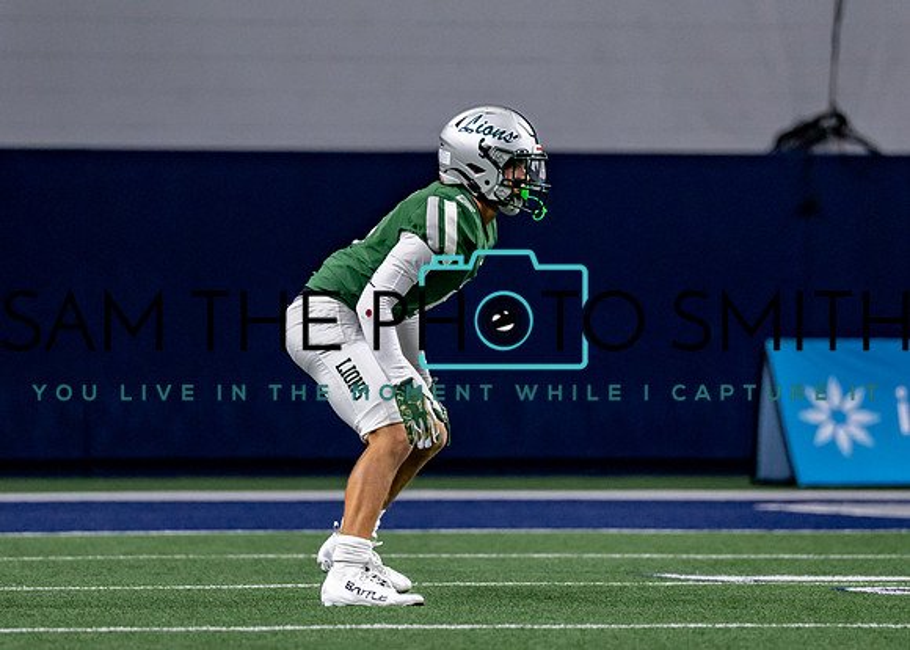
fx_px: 10026
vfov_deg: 3.7
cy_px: 281
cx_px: 428
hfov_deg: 5.2
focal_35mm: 388
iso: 2000
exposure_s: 1/1000
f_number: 2.8
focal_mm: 200
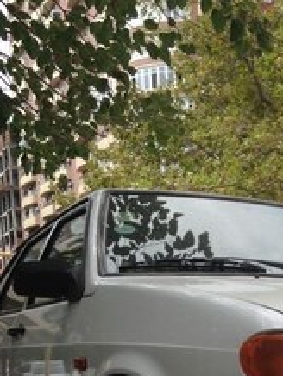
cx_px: 223
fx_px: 816
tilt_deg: -3.6
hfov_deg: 19.5
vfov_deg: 24.1
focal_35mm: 75
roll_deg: +1.5
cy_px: 426
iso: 50
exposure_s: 1/951
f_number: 2.4
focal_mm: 4.12
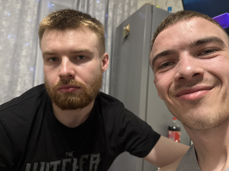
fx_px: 159
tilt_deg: +3.8
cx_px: 114
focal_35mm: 24
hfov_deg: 71.6
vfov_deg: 56.8
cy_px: 86
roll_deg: -3.9
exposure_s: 1/50
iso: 640
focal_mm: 6.76
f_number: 1.78
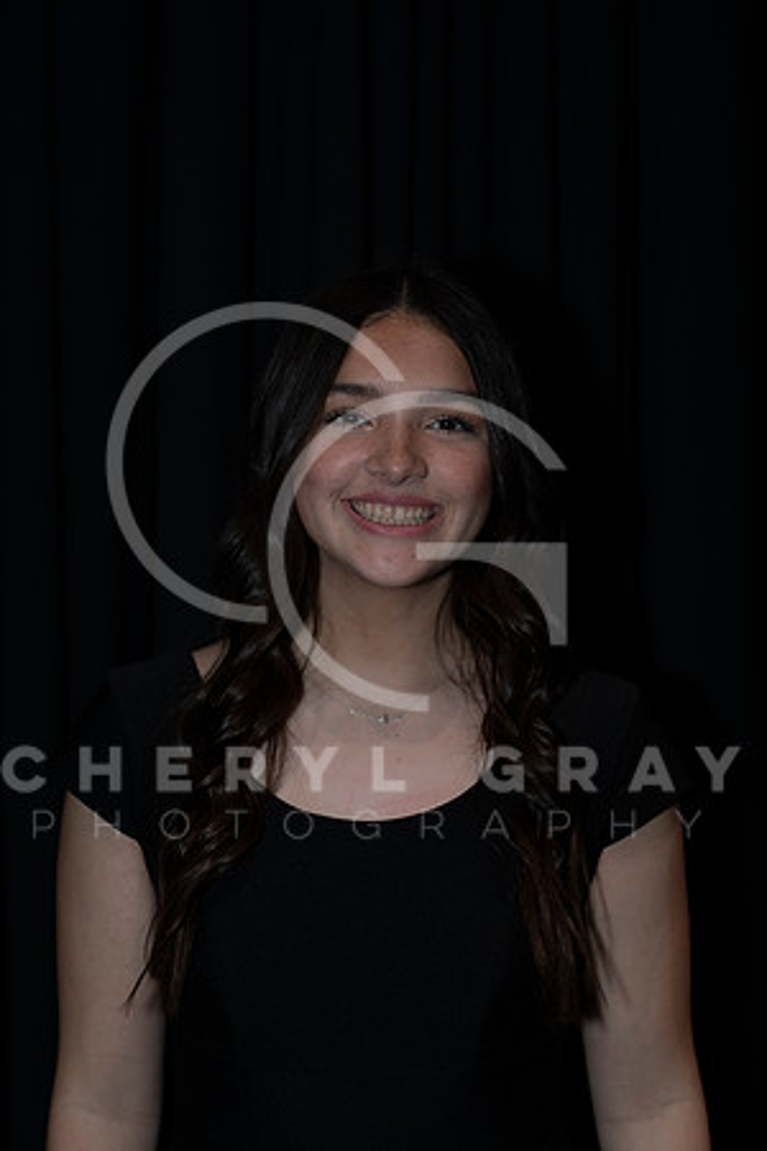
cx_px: 384
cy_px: 576
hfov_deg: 18.2
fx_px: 2397
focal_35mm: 75
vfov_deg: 27.0
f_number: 2.8
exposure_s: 1/400
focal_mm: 50
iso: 250
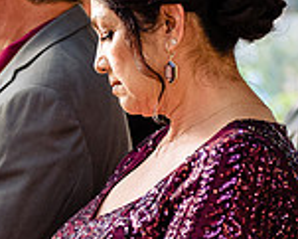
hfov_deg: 9.7
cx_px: 73
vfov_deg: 7.8
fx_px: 1747
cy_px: 139
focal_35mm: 198
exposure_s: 1/250
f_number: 2.8
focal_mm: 55
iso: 800
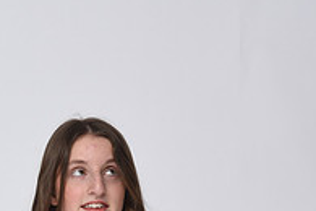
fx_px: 1255
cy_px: 293
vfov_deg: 9.4
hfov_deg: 14.1
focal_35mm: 143
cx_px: -16
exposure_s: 1/125
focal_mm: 48
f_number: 9
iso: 160
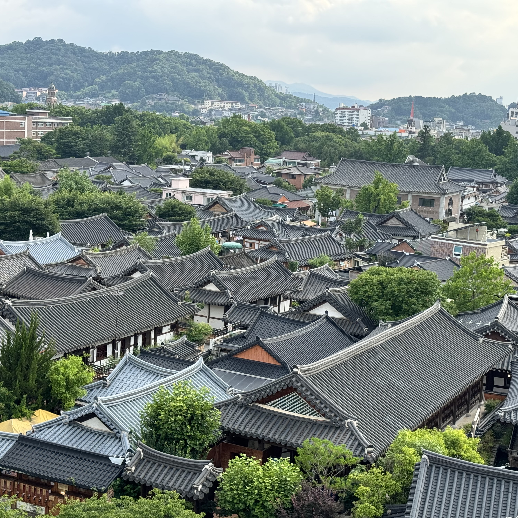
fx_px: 965
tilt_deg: -9.0
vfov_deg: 30.0
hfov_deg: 30.0
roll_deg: -2.9
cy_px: 261
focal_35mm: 57
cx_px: 274
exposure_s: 1/926
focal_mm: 6.76
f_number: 1.78
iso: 64
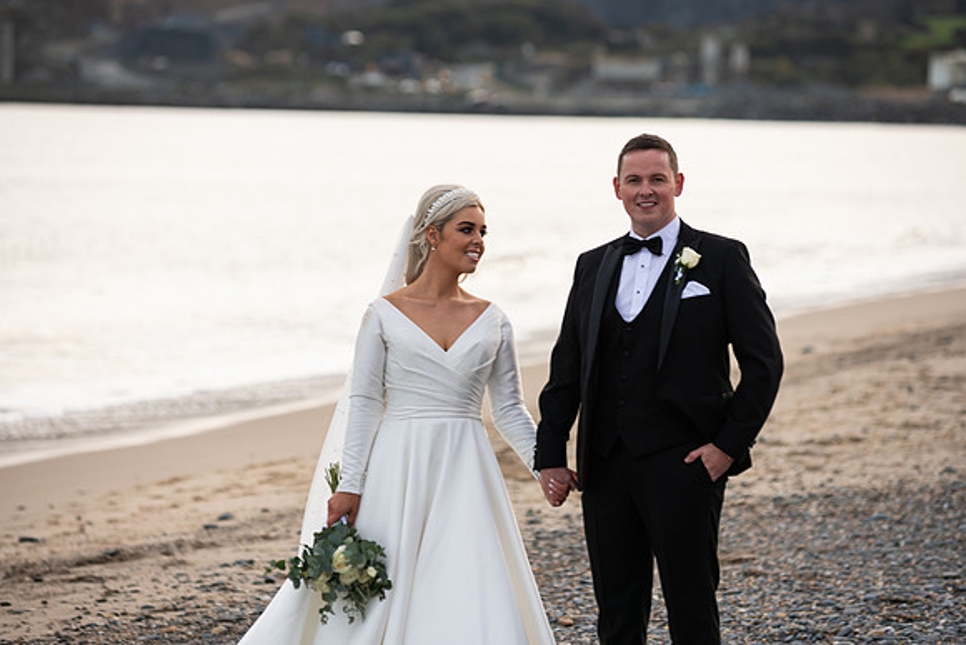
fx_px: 4563
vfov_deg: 8.1
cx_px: 483
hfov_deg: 12.1
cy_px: 322
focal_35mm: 170
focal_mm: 170
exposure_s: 1/200
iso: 80
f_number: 3.5
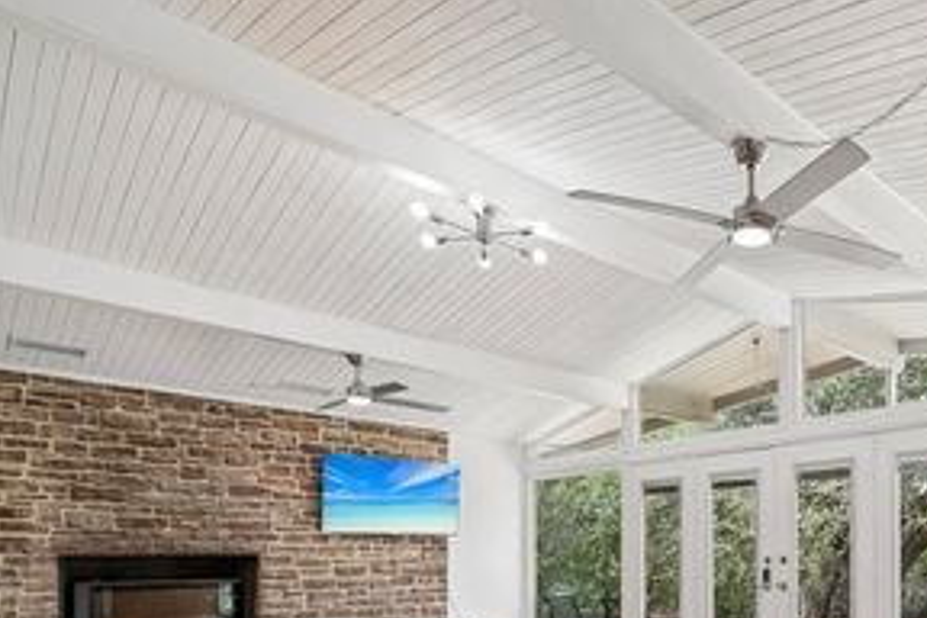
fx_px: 669
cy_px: 526
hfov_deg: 63.1
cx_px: 750
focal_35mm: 26
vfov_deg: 46.0
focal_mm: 10
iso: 400
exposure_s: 1/40
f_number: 8
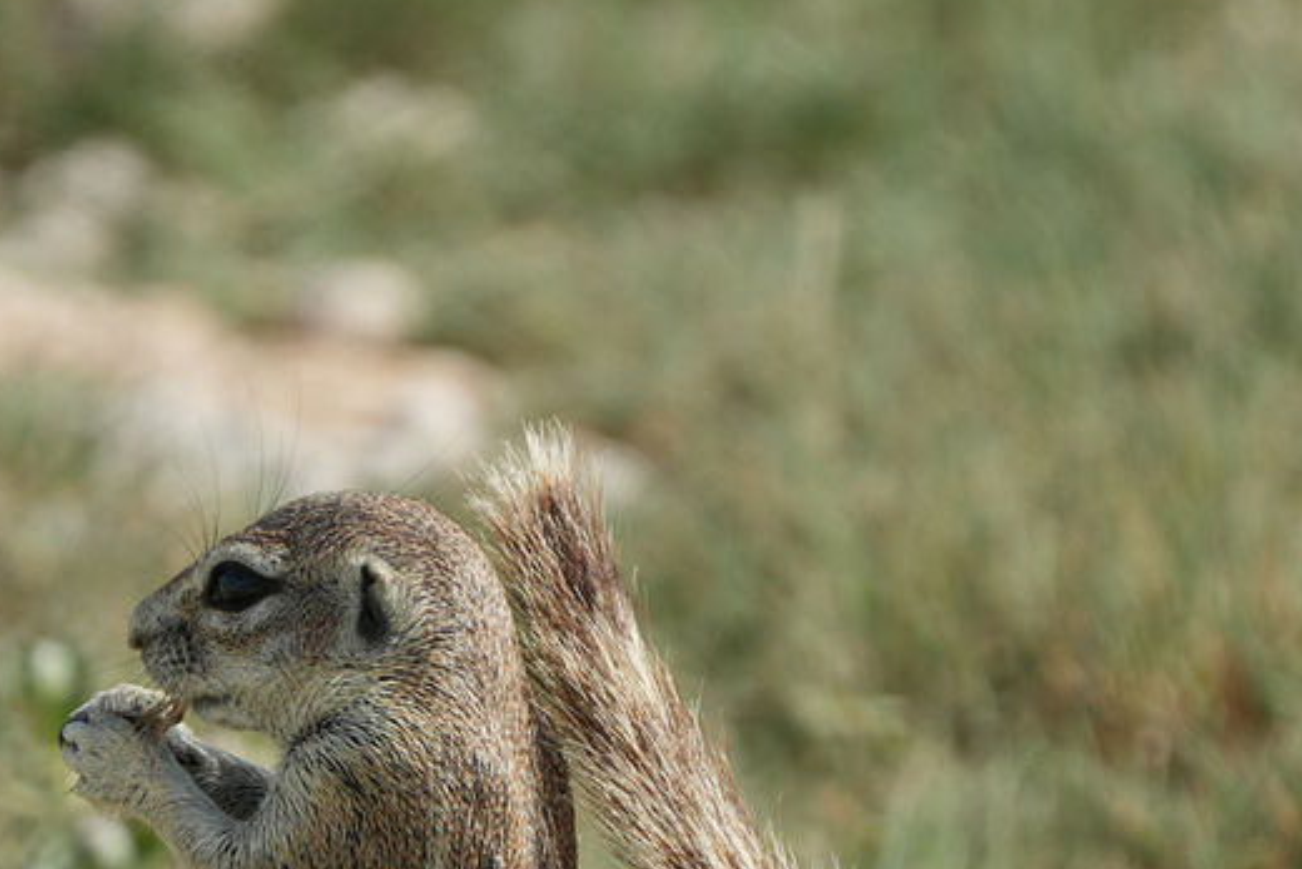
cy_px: 1144
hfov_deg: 1.7
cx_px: 383
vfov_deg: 1.1
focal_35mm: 1230
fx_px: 44495
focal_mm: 400
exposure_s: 1/500
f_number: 6.3
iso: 100
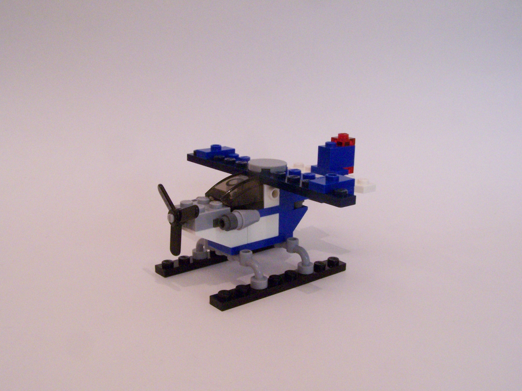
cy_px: 196
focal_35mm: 38
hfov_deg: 49.0
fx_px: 573
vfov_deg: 37.7
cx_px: 261
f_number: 7.1
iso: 400
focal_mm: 6.3
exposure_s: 1/8
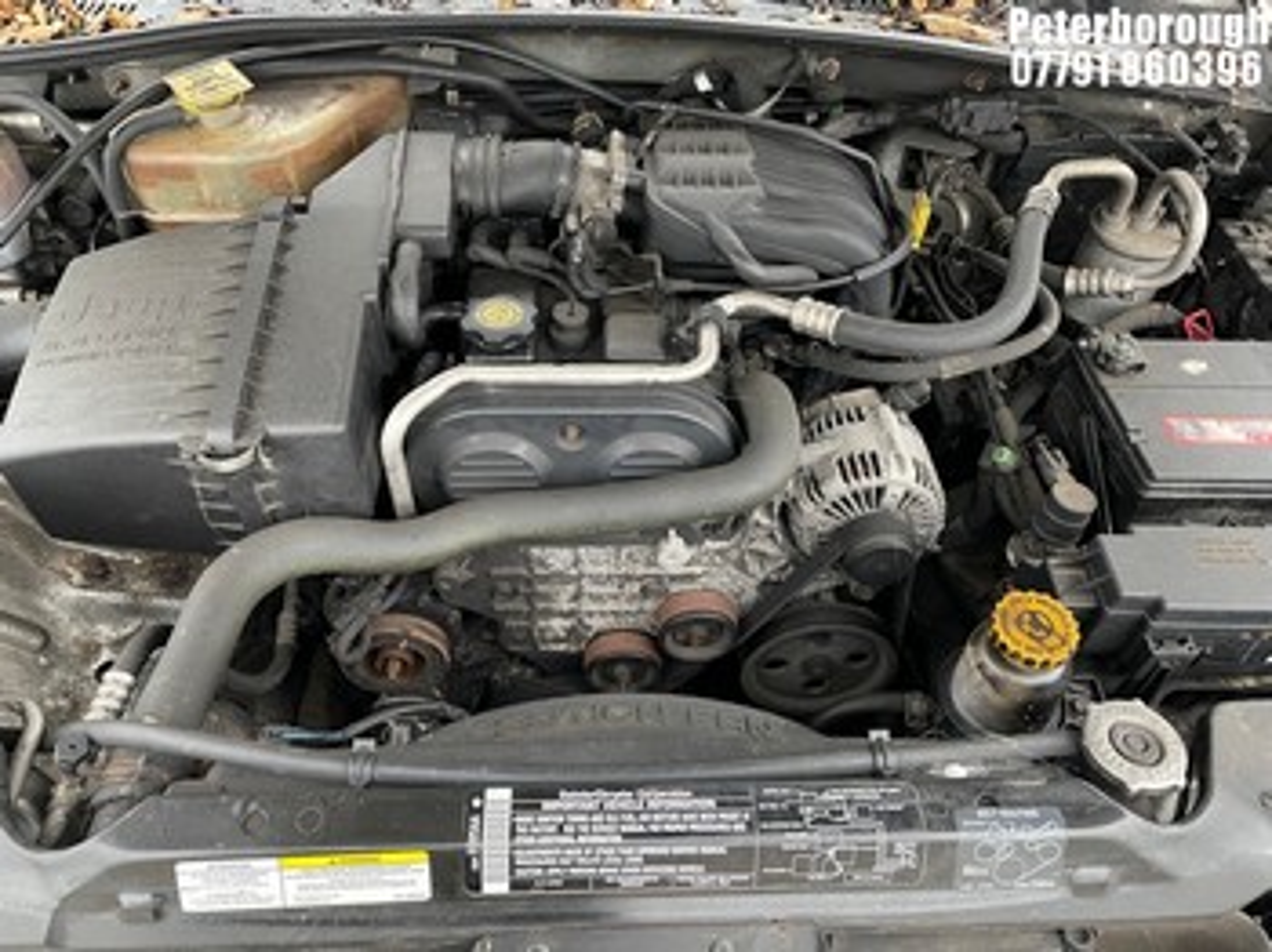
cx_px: 636
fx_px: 955
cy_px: 476
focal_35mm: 26
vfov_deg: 53.0
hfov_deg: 67.3
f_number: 1.6
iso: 320
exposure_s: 1/60
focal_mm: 4.2
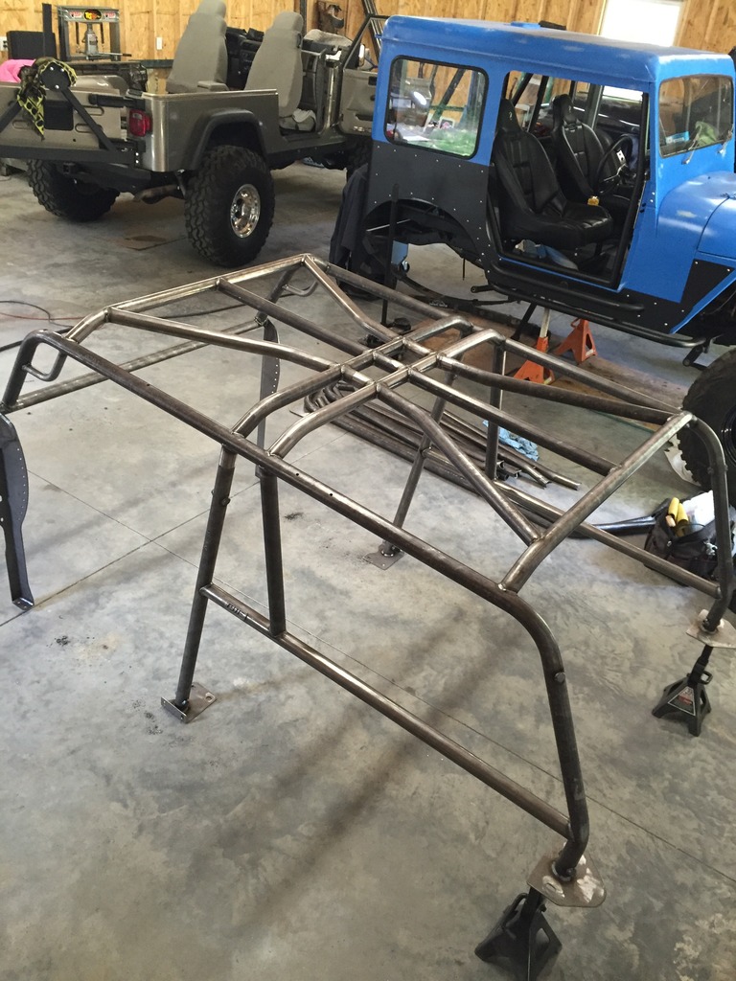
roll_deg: -6.0
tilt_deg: -33.8
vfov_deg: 61.7
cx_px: 368
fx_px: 822
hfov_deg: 48.2
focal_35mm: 29
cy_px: 490
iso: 125
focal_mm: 4.15
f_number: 2.2
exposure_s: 1/30
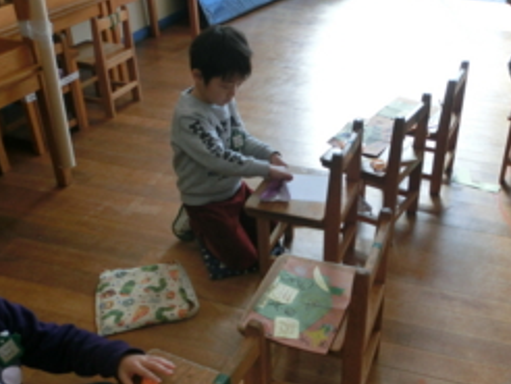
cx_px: 361
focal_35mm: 39
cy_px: 203
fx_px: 576
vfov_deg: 36.9
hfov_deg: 46.6
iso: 80
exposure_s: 1/250
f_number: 3
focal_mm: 4.24
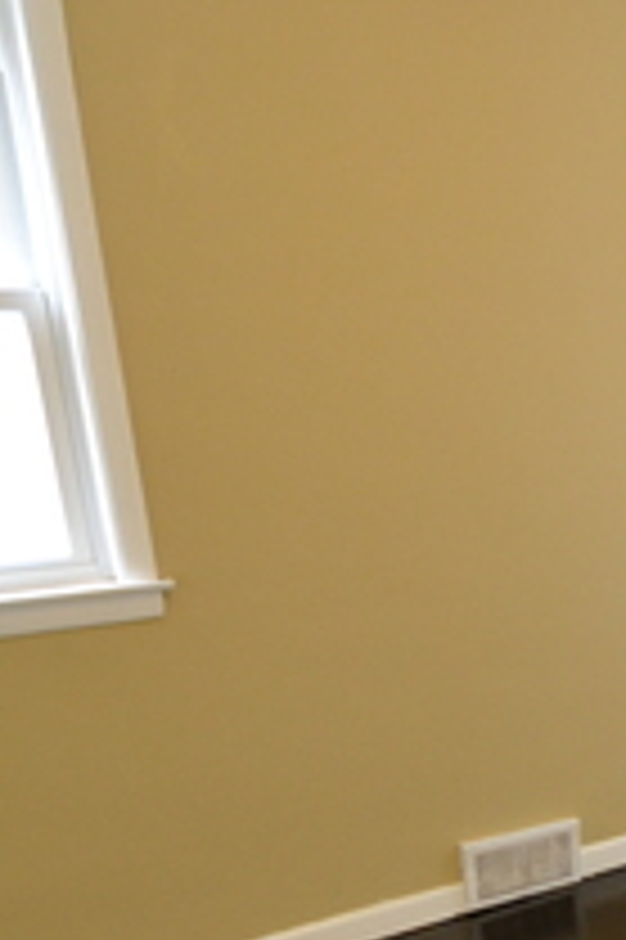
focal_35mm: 46
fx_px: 1202
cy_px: 767
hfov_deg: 24.5
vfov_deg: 40.8
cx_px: 865
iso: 1250
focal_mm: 10
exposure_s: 1/60
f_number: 3.5
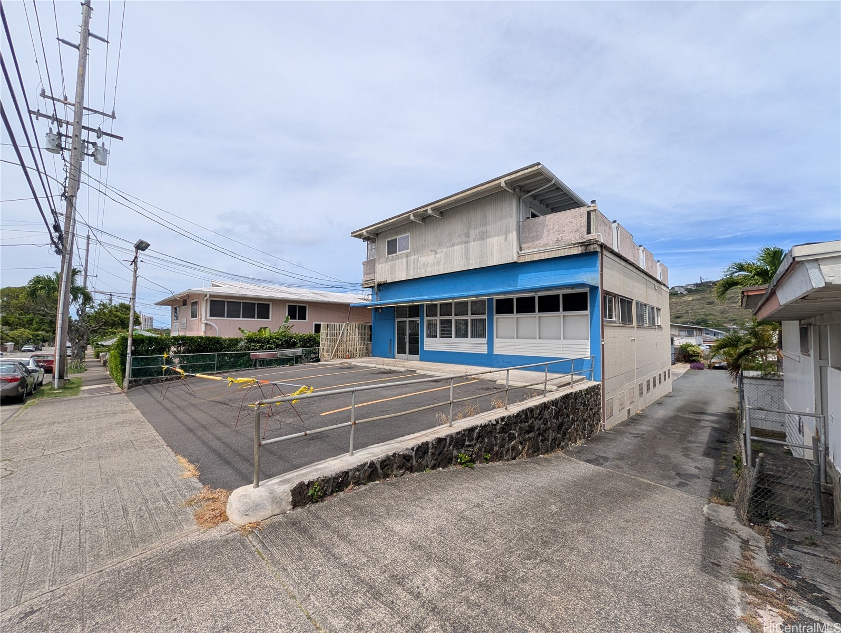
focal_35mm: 12
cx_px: 420
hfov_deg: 110.5
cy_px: 316
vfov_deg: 94.6
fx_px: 292
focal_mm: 2.02
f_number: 1.7
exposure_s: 1/3077
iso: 53
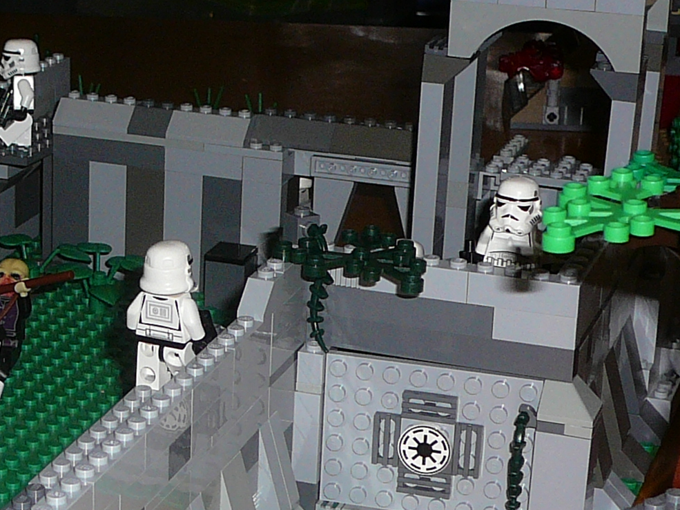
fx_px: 2083
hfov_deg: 18.1
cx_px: 1
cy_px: 317
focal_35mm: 106
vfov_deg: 14.0
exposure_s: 1/30
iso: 100
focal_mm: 6.1
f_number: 3.1
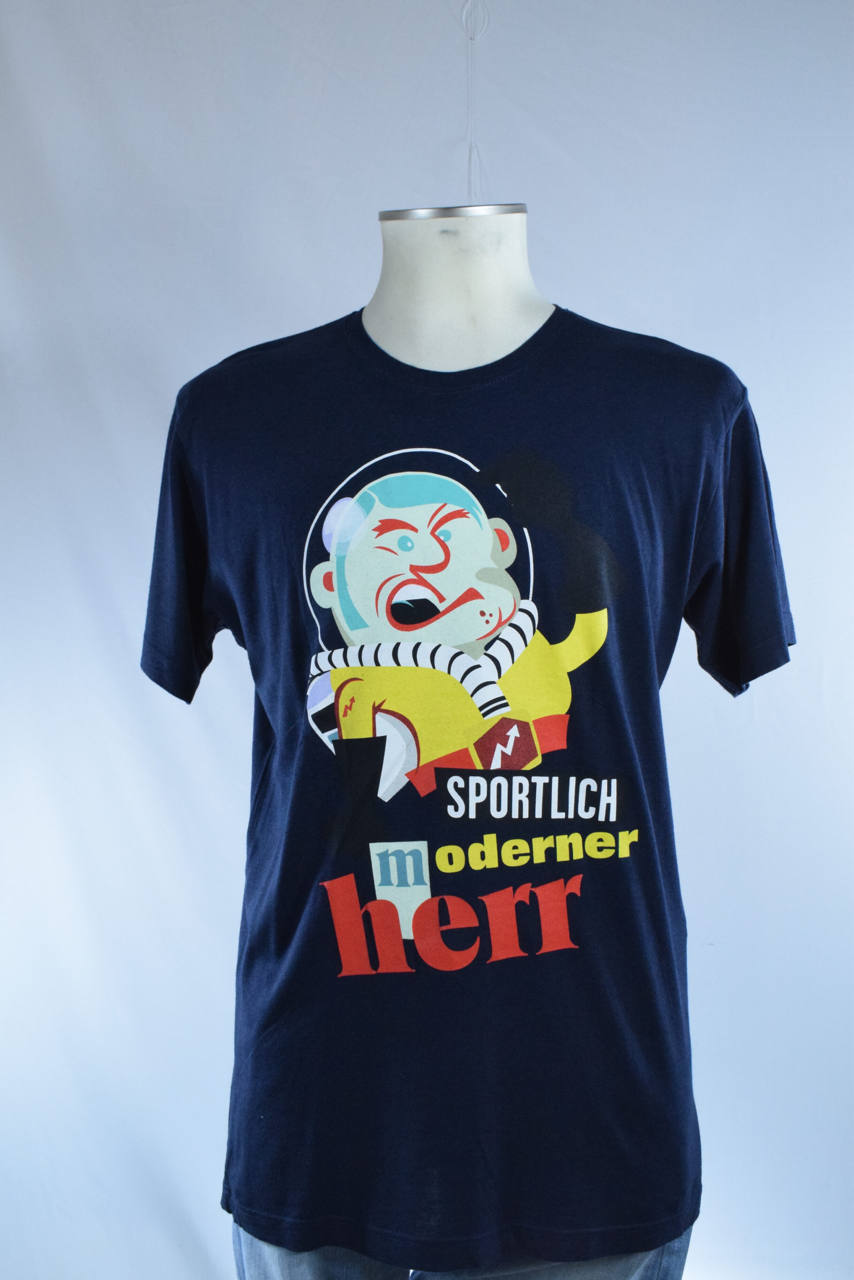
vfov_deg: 53.1
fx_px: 1280
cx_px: 427
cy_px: 640
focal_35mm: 36
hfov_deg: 36.9
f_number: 11
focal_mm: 24
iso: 3200
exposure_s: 1/250
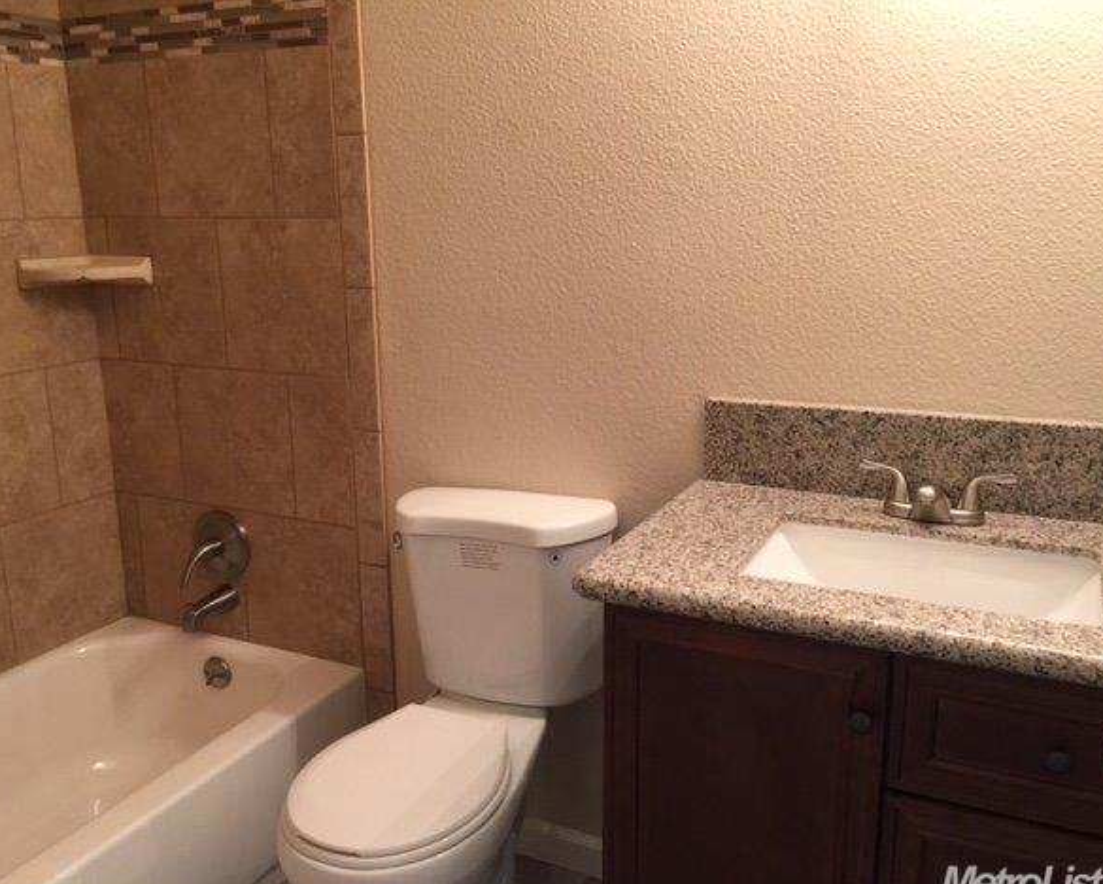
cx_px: 525
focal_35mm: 31
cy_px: 450
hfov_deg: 57.1
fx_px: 1013
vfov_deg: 47.2
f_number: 2.2
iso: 64
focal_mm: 4.15
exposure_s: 1/15
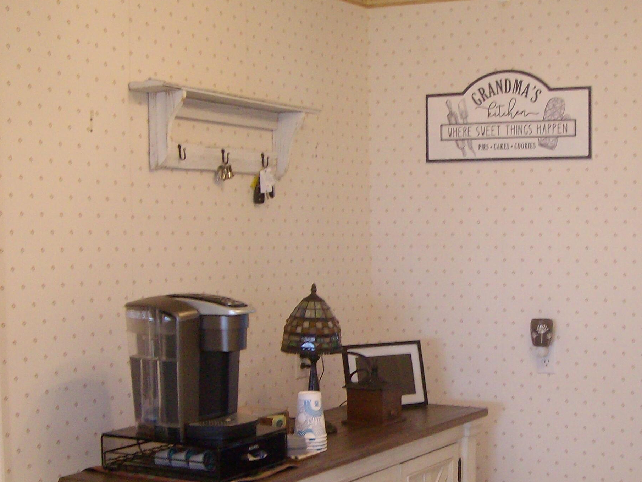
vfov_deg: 25.1
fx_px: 1076
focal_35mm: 58
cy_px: 326
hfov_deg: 33.0
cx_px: 426
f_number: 2.8
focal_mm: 5.8
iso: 200
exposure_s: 1/40
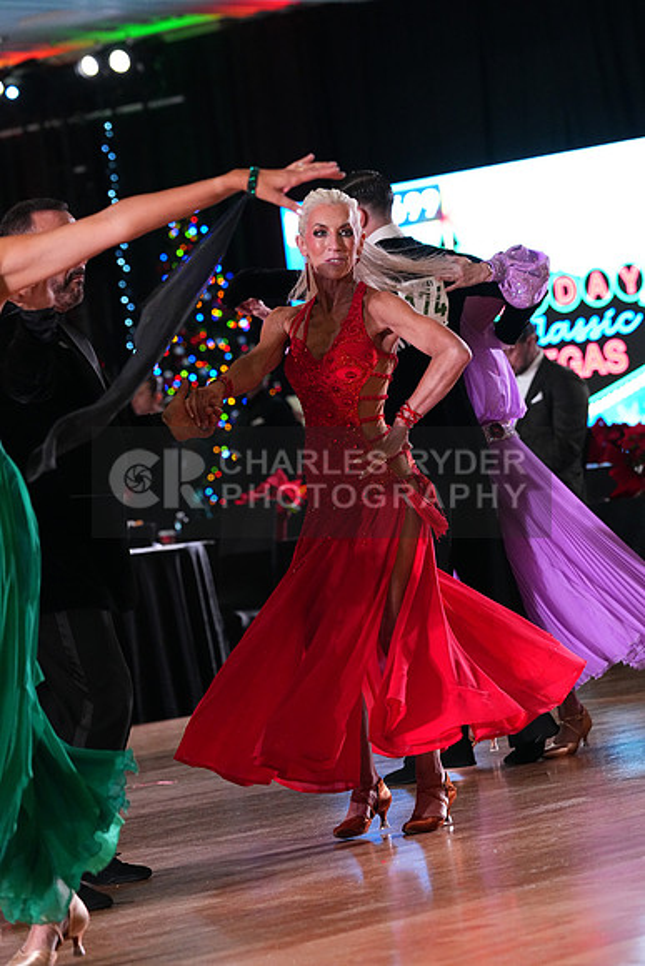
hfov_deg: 9.7
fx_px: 3787
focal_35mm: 141
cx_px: 322
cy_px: 483
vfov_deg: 14.5
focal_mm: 141
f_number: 5
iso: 6400
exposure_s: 1/400
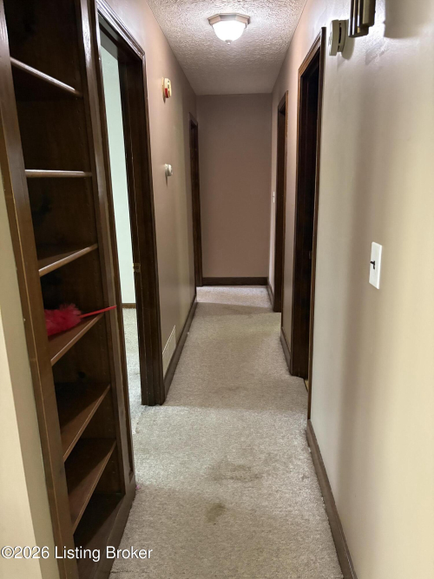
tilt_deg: -13.3
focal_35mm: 26
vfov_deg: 67.3
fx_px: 435
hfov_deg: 53.0
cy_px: 290
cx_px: 217
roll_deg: +0.3
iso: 640
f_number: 1.6
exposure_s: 1/30
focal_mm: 5.96
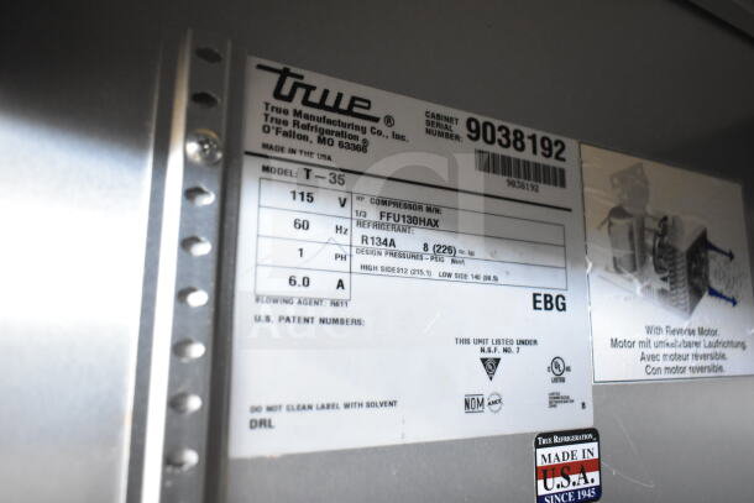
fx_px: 628
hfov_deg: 61.9
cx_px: 377
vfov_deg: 43.6
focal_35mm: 30
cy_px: 252
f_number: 3.5
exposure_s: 1/30
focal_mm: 20
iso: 2500
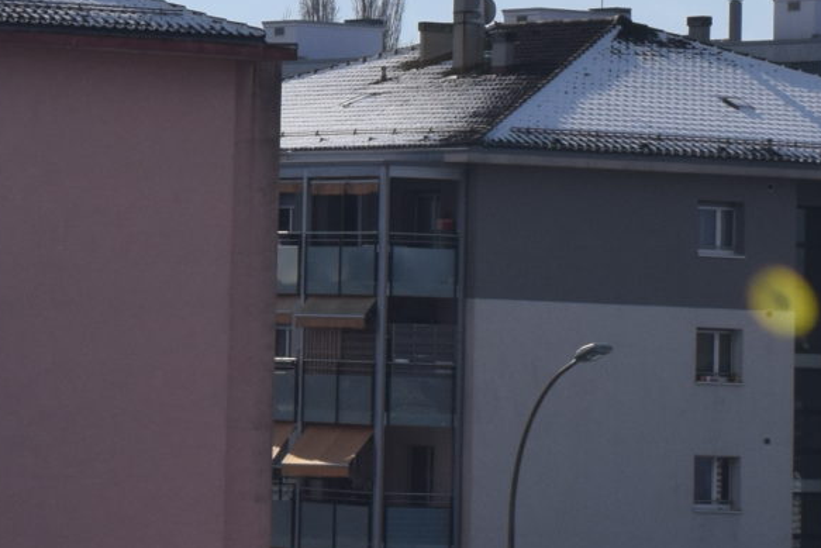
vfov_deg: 4.5
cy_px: -563
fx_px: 6911
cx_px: -179
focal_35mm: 303
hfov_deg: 6.7
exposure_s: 1/640
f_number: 13
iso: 200
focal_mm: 46
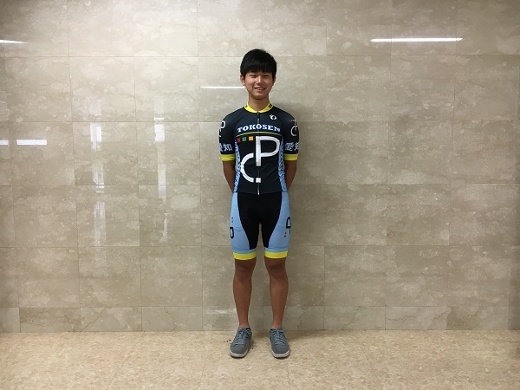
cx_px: 260
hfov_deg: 61.7
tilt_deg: -5.9
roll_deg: -0.1
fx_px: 436
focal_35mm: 29
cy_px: 195
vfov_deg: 48.2
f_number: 2.2
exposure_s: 1/30
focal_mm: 4.15
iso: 50
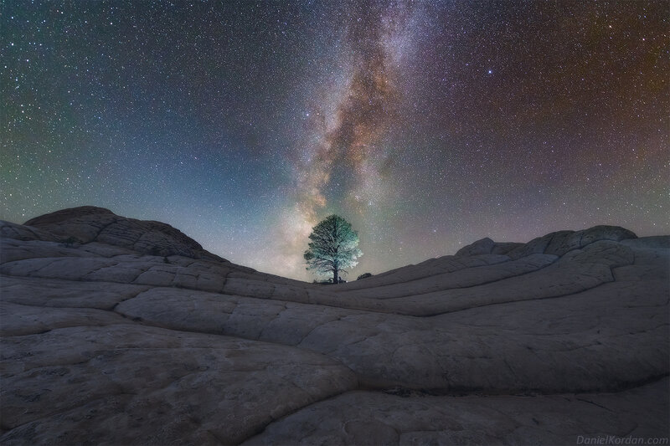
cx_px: 335
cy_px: 223
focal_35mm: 14
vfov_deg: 81.2
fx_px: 260
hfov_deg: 104.3
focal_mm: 14
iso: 500
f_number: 5
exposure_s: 214
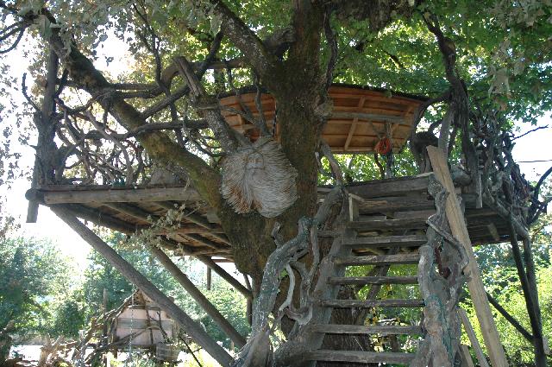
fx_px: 551
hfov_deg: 53.2
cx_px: 276
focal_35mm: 36
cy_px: 184
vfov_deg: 36.8
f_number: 3.8
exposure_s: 1/125
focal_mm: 24
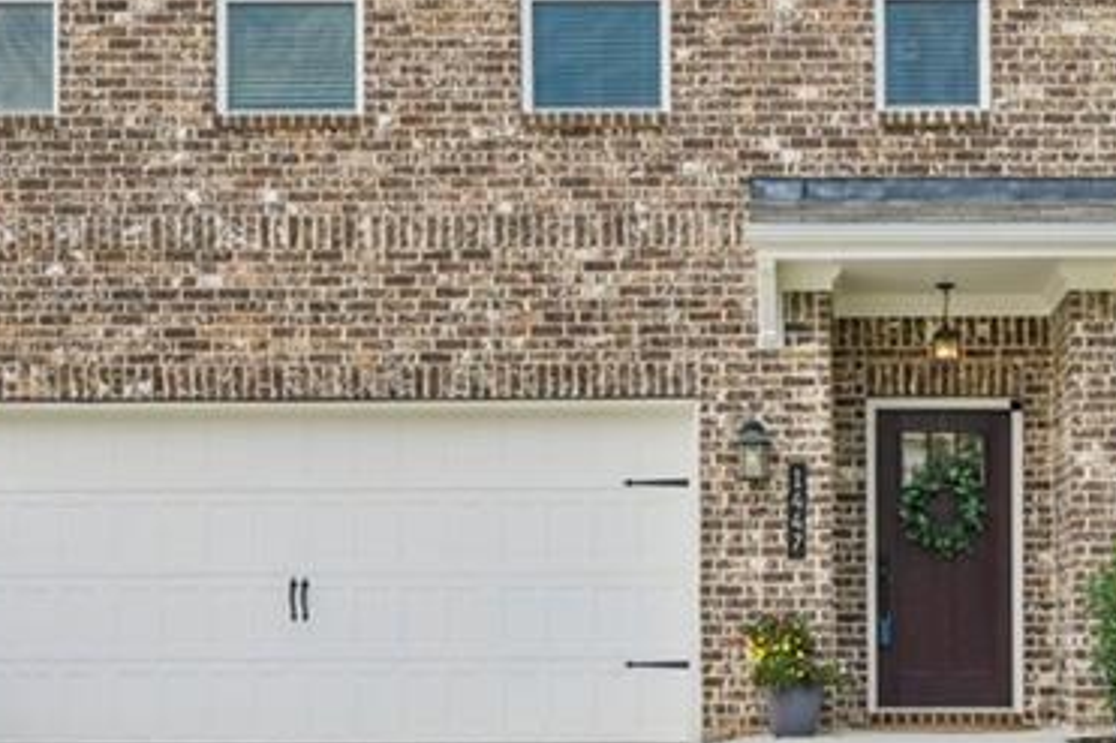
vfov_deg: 22.7
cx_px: 824
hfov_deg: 33.9
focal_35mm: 58
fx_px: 1797
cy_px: 47
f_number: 8
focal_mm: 21
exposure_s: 1/1000
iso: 400
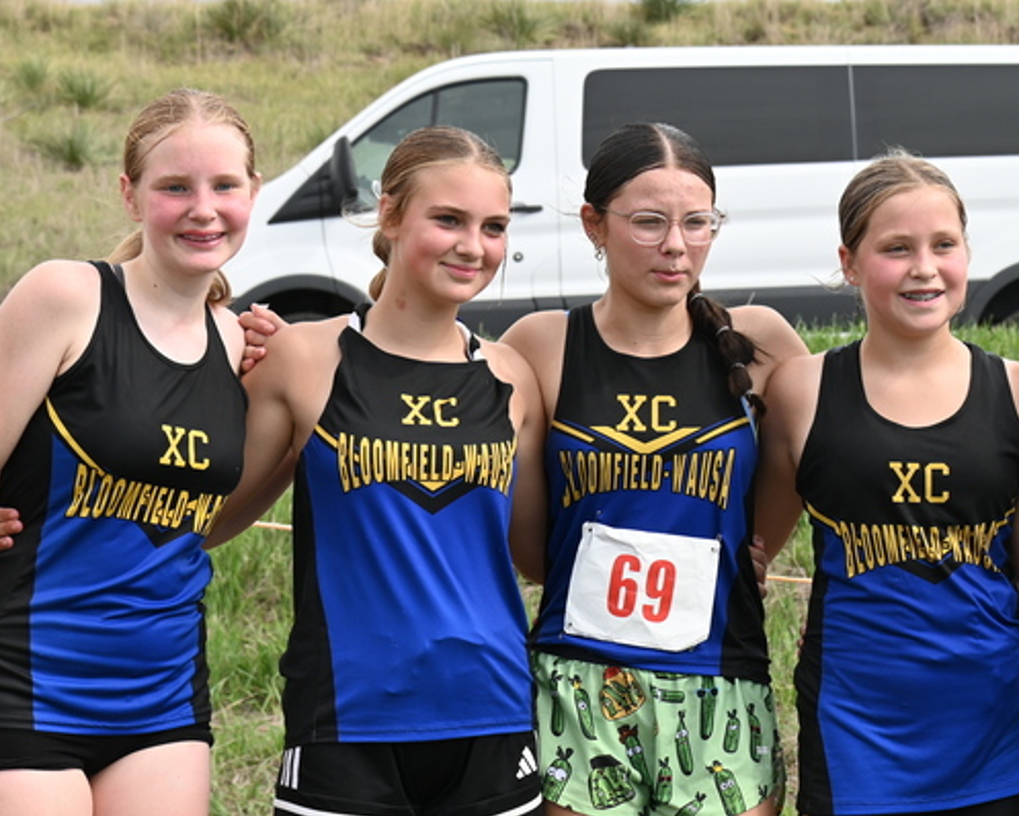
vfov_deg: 10.6
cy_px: 577
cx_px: 775
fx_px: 4375
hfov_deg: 13.2
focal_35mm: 145
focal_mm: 50
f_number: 5.6
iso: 100
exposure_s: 1/250
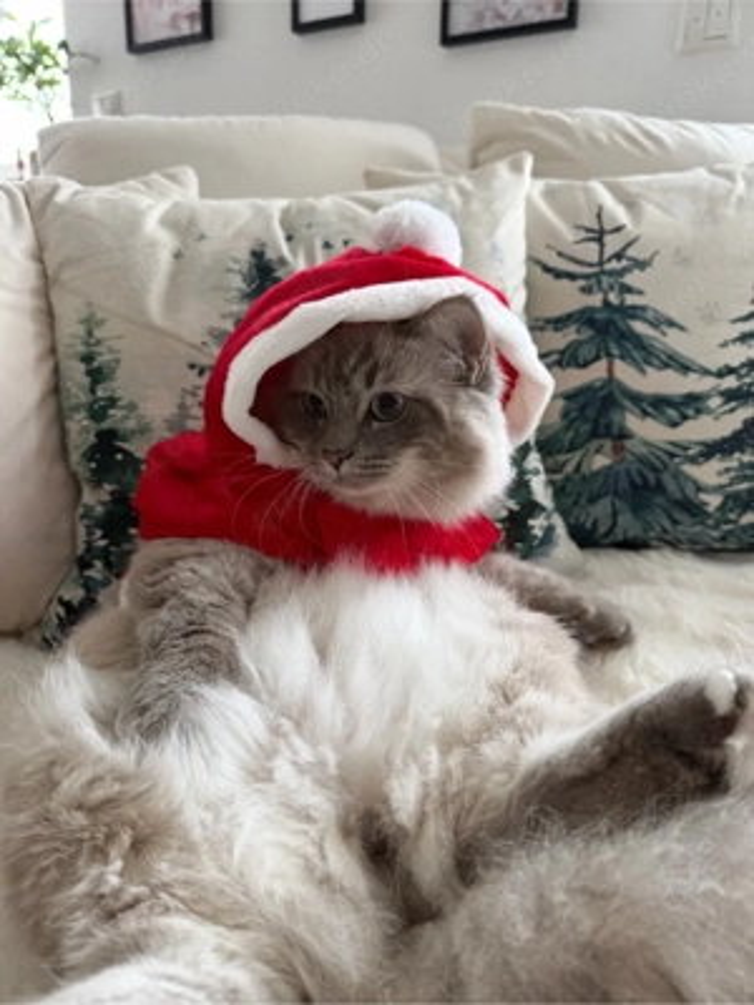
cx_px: 377
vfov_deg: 71.6
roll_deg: -1.1
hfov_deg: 56.8
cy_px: 502
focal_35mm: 24
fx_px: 697
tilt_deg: -15.2
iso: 320
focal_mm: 6.76
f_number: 1.78
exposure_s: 1/60
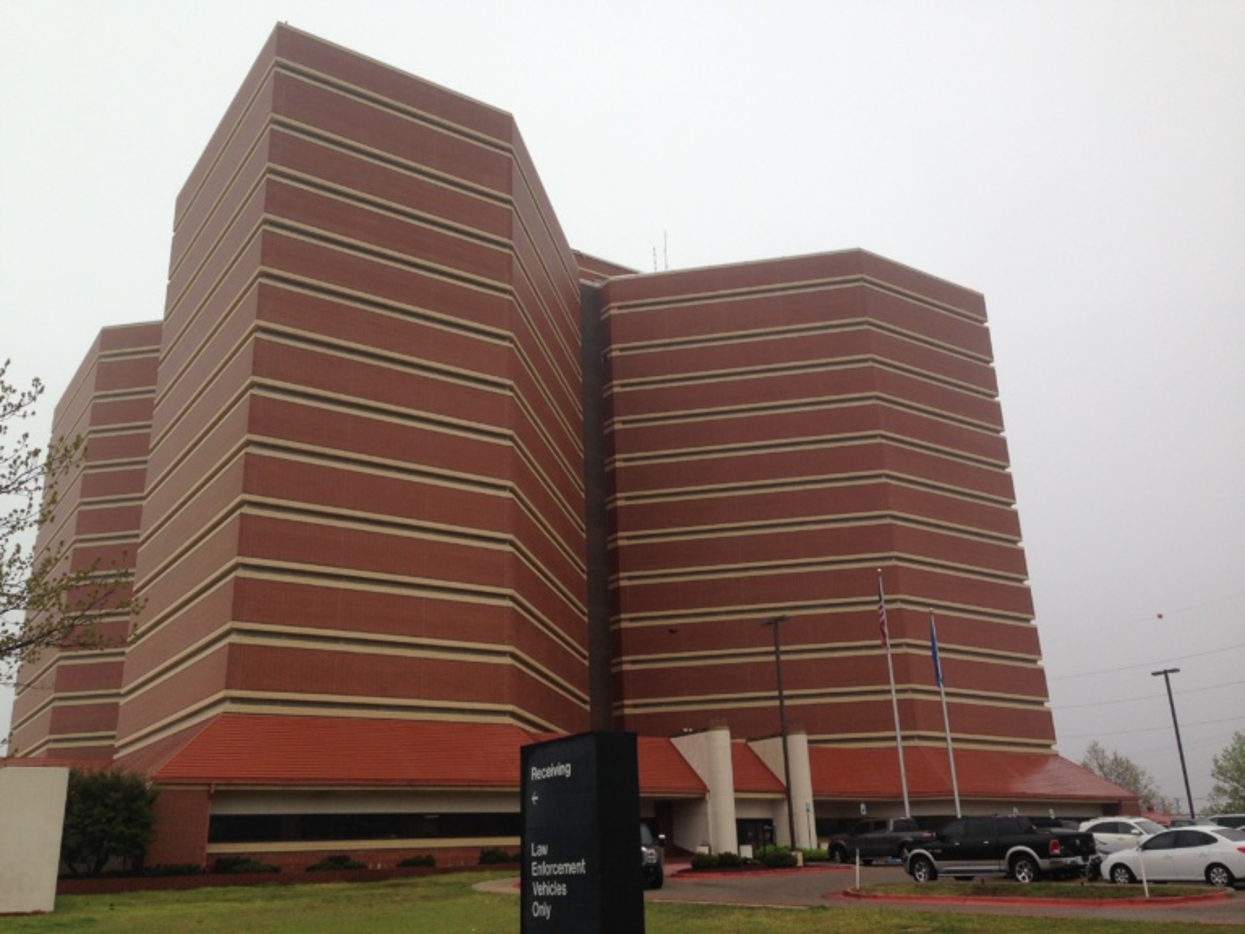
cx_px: 622
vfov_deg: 42.9
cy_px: 467
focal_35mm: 33
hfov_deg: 55.4
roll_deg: +1.4
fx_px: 1187
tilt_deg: +19.3
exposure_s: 1/390
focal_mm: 4.12
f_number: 2.4
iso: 50
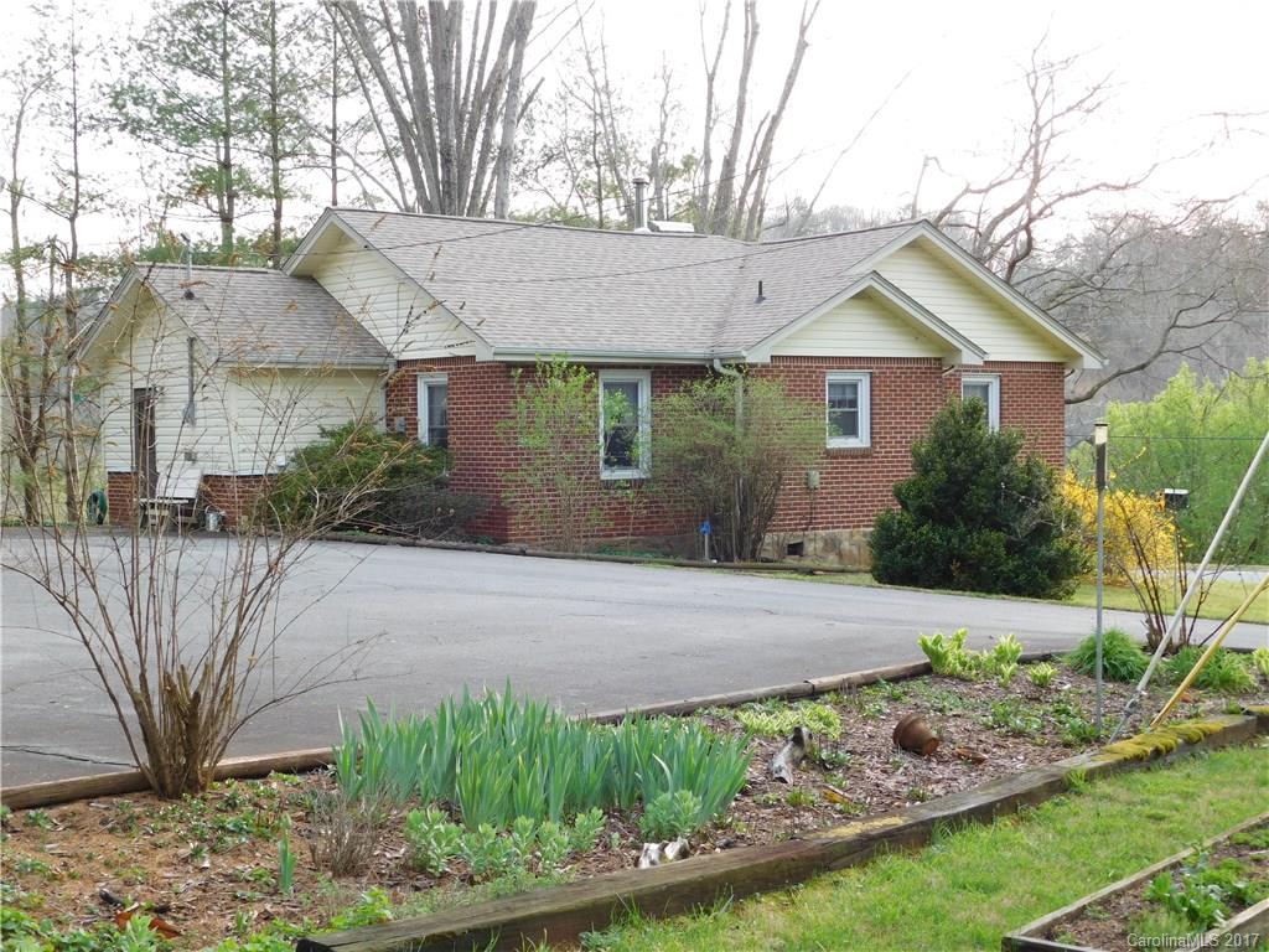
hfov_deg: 37.5
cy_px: 476
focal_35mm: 51
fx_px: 1870
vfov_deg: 28.6
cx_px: 634
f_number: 3.8
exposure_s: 1/60
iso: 125
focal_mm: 9
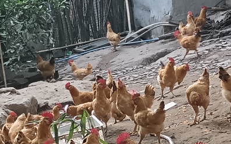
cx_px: 121
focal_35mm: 155
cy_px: 140
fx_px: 976
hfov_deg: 13.5
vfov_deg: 8.4
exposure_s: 1/100
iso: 336
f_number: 1.9
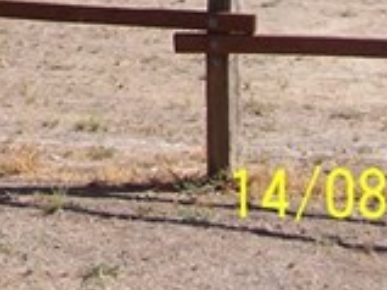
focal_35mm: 161
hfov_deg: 11.9
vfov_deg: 8.8
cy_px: -246
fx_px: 1799
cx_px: -141
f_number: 4
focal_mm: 6.7
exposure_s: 1/750
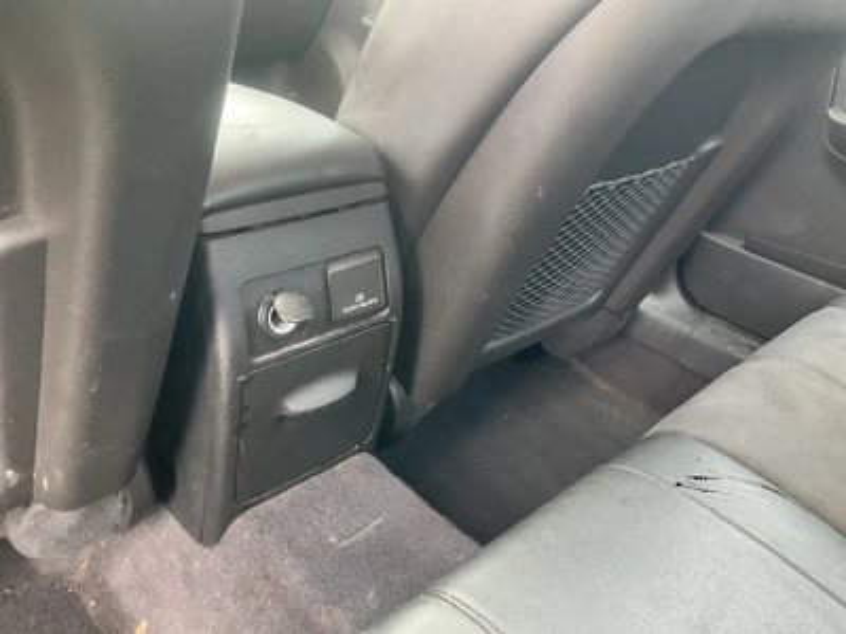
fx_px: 709
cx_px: 423
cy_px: 317
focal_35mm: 29
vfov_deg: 48.2
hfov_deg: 61.7
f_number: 1.8
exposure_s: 1/60
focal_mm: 3
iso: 160
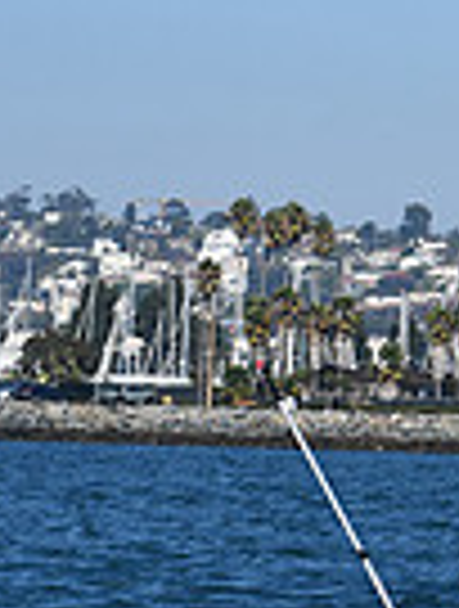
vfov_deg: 4.4
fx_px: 7830
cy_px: 471
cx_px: 1026
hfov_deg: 3.3
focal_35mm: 445
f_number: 10
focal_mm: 72
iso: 100
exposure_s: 1/400
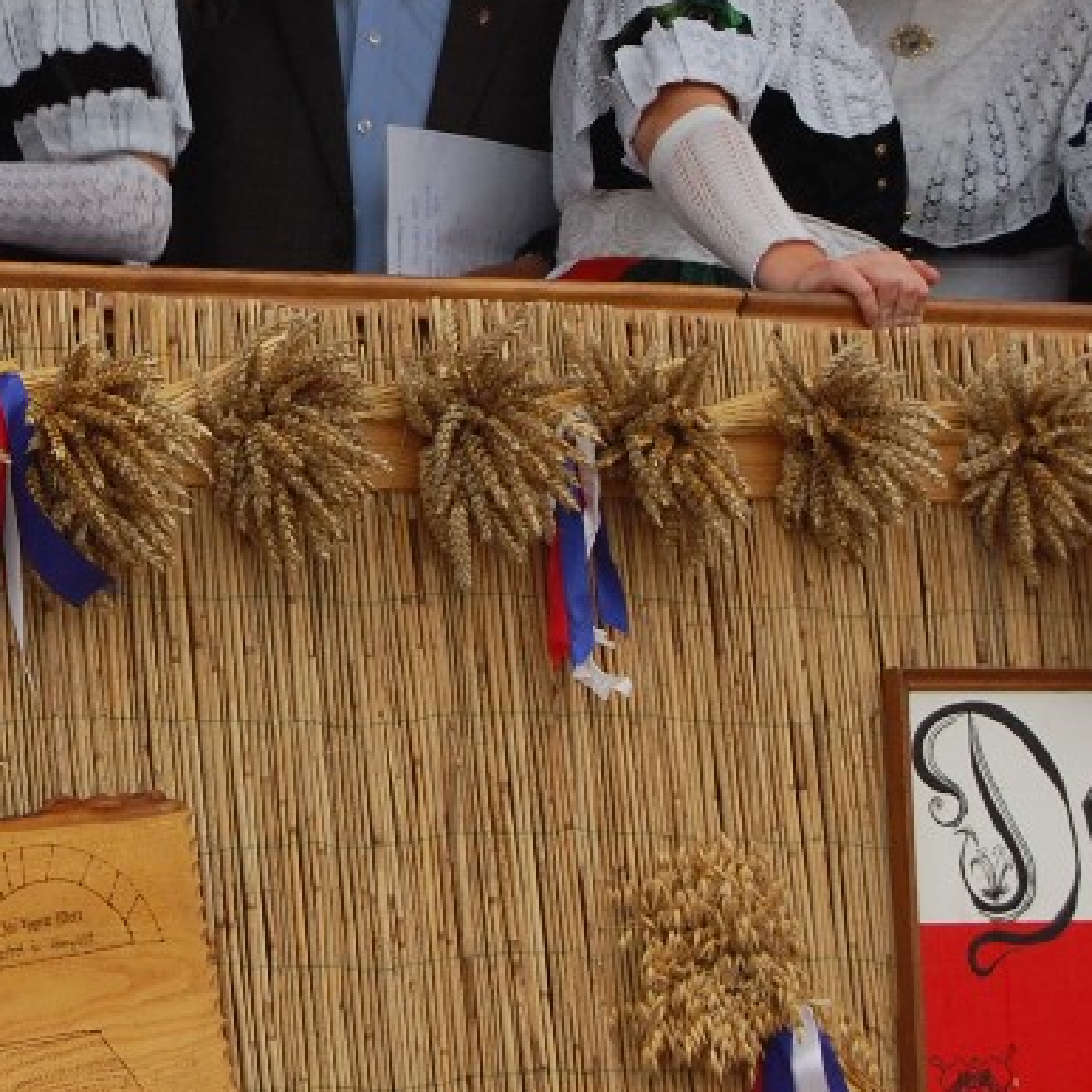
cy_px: 48
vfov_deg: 8.0
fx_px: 7756
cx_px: -51
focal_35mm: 217
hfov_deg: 8.0
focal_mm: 55
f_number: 5.6
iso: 360
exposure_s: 1/125
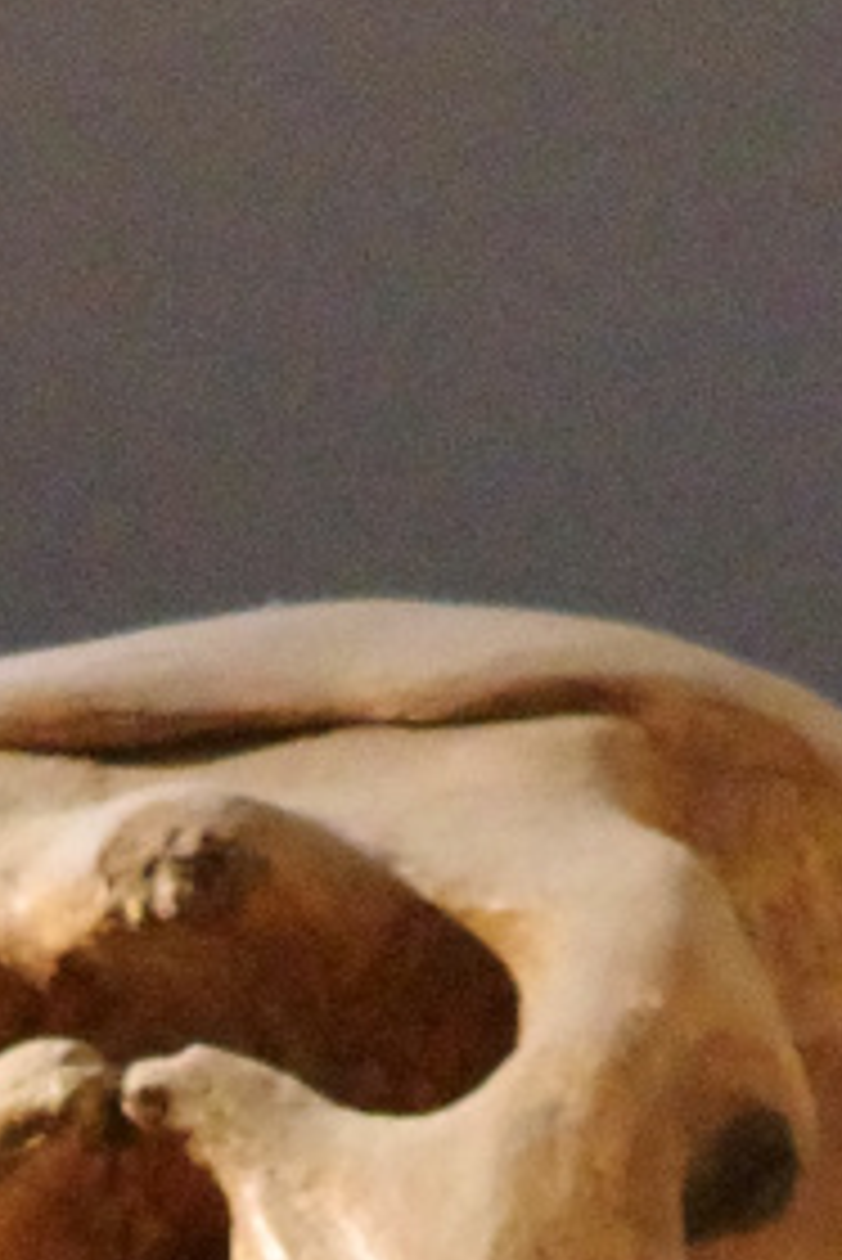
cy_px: 3393
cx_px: -95
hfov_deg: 5.0
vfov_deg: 6.9
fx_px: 9600
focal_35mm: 274
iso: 6400
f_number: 2.8
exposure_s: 1/40
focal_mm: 26
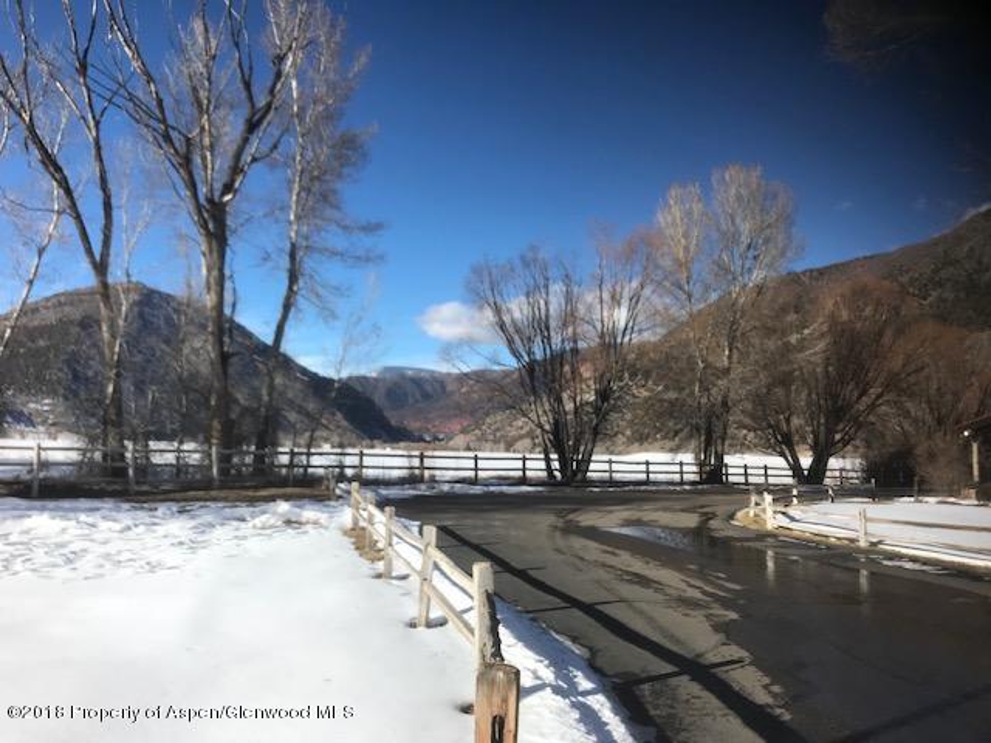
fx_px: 802
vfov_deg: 49.7
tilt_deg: +4.2
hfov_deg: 63.4
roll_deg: -0.2
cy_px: 372
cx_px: 496
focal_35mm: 28
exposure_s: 1/2179
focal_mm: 3.99
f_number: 1.8
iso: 20
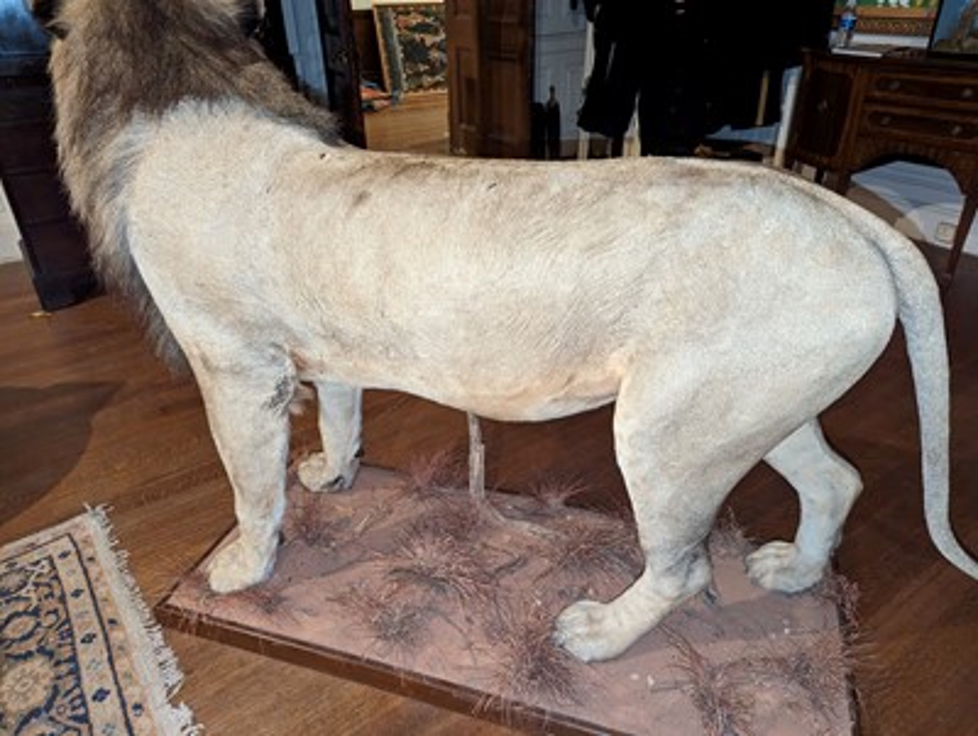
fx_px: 679
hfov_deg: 71.5
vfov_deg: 56.9
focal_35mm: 24
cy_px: 368
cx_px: 489
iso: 1904
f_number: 1.85
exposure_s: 1/23.8
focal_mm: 6.81
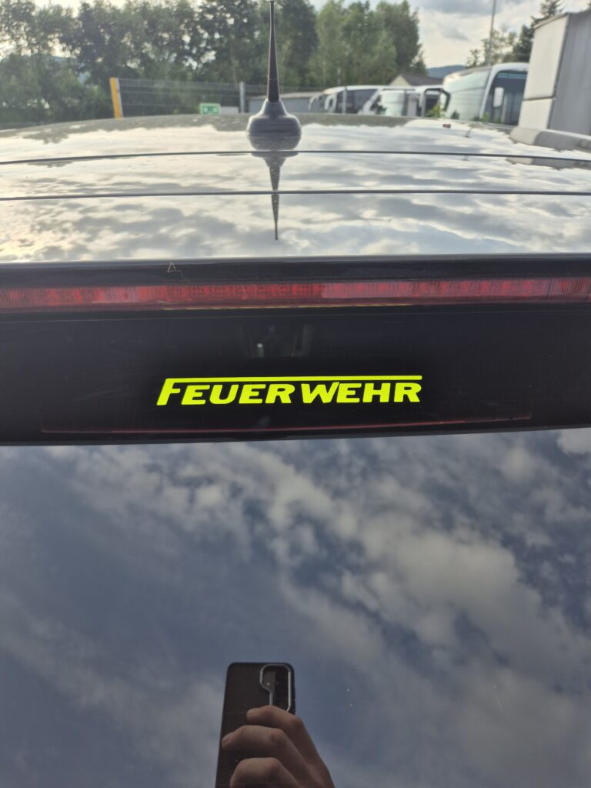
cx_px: 296
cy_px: 394
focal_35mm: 23
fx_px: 524
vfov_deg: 73.9
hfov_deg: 58.9
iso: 25
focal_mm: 5.4
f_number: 1.8
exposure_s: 1/1044
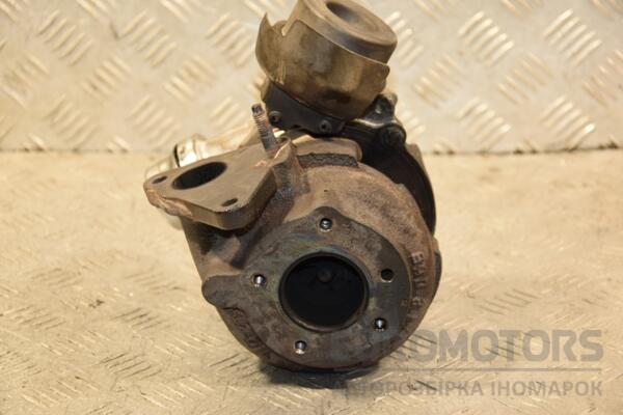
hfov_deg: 20.6
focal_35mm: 99
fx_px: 1713
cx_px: 312
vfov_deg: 13.8
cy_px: 208
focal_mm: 66
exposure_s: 1/80
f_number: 5.3
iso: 800
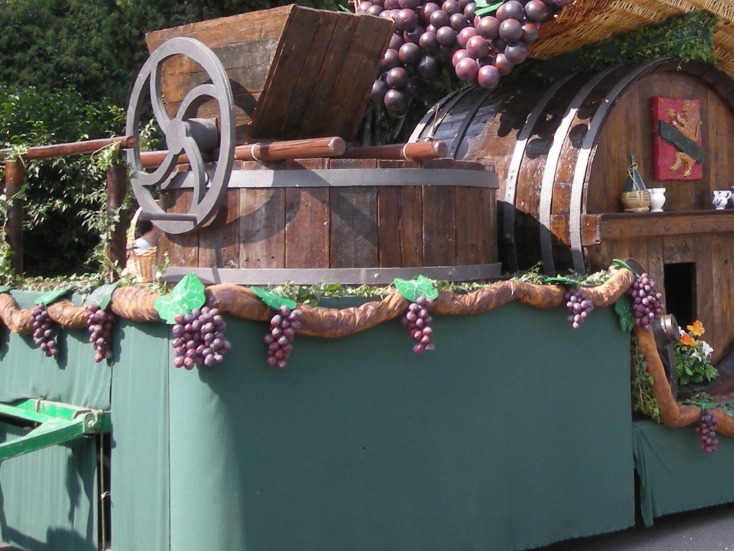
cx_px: 588
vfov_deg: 21.6
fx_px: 1421
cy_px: 102
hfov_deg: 28.4
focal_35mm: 67
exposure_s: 1/263
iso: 50
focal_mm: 5.7
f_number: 2.8
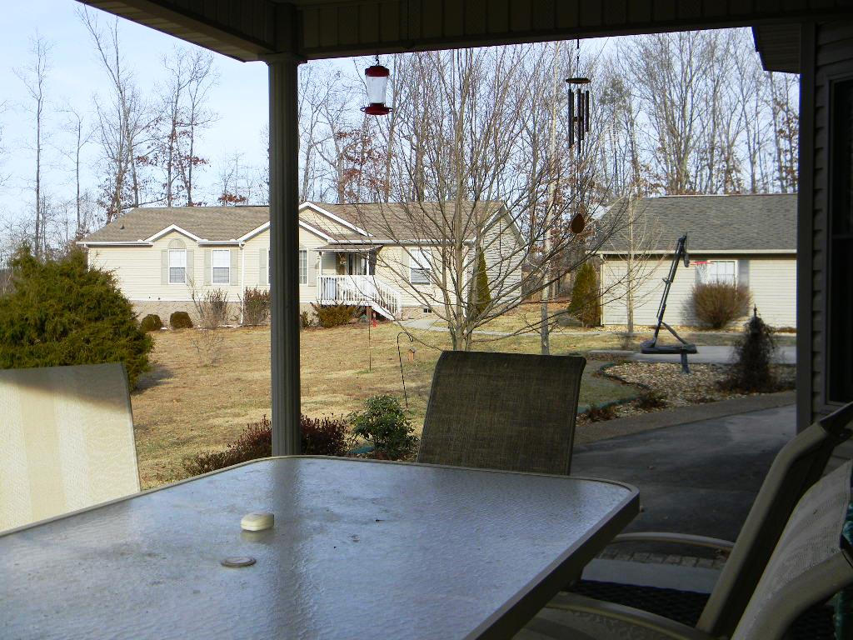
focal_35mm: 41
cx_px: 426
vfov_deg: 35.1
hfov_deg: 45.8
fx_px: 1010
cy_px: 320
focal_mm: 7.3
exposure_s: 1/475
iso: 80
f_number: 3.8
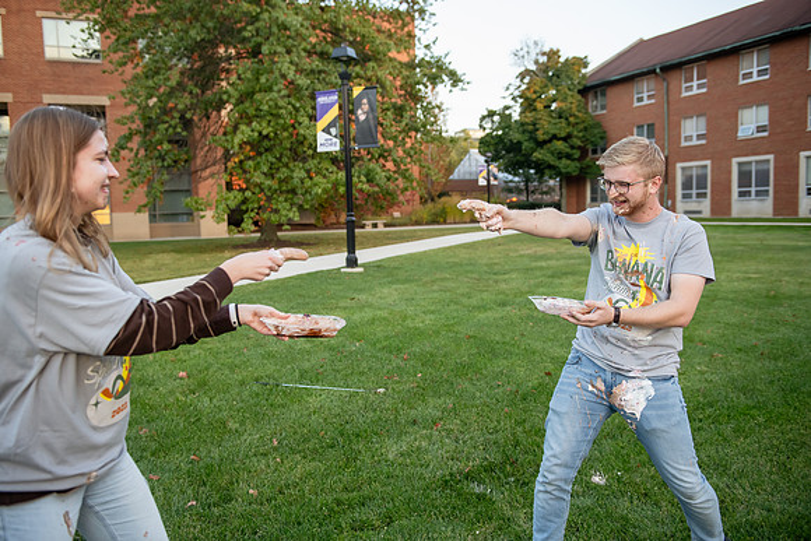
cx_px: 406
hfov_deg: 58.7
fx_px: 721
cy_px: 270
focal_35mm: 32
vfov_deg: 41.1
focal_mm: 32
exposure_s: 1/320
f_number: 3.2
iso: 800
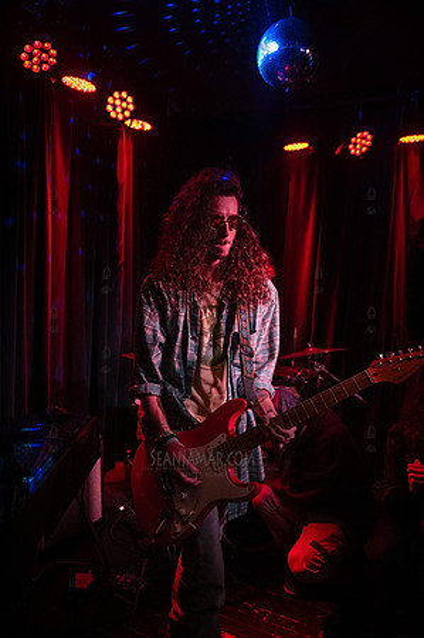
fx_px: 425
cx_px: 212
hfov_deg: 53.0
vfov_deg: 73.8
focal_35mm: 24
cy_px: 319
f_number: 2.8
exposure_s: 1/250
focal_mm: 24
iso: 10000
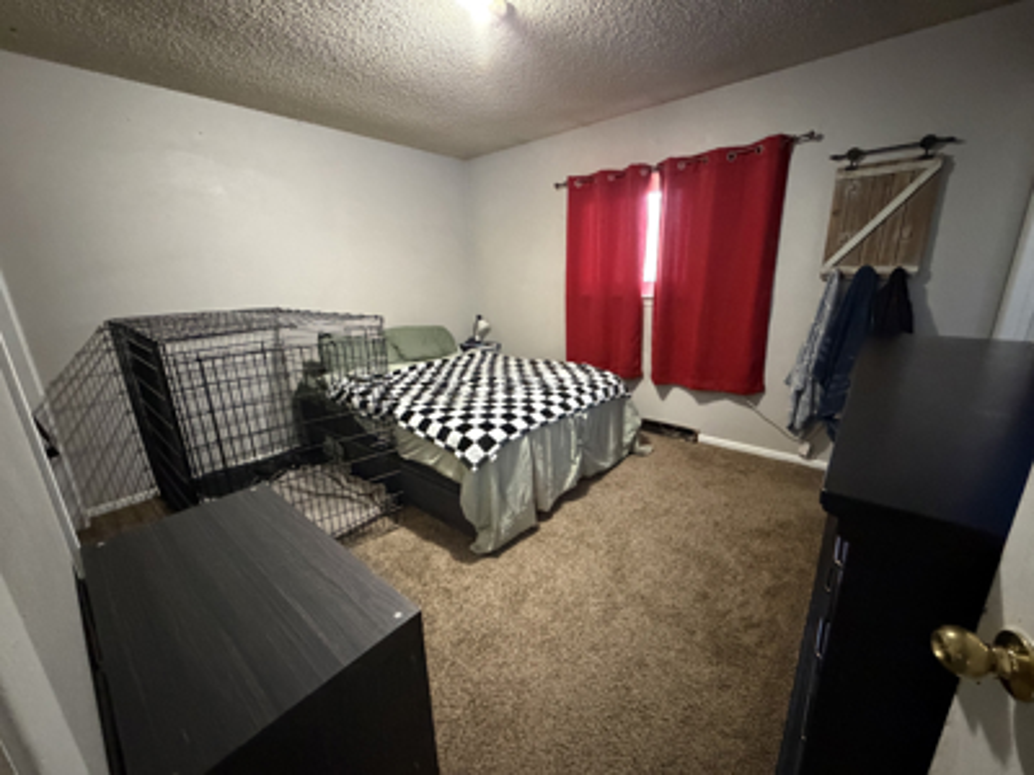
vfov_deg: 85.7
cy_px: 388
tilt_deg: -15.6
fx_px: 418
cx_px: 517
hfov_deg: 102.1
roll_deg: +2.2
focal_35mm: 14
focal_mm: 2.22
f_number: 2.2
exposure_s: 1/40
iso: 1250
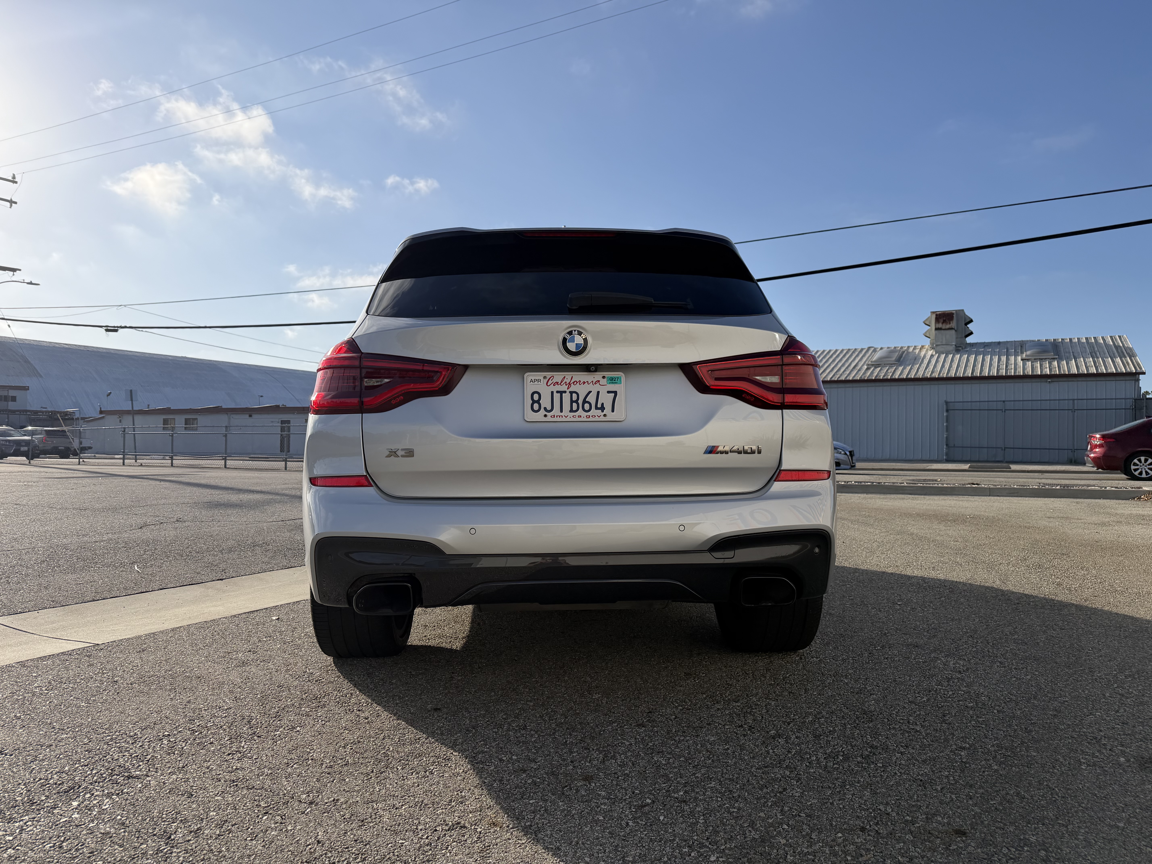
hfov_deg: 71.6
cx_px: 576
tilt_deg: +1.0
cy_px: 432
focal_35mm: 24
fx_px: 799
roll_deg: +0.2
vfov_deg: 56.8
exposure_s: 1/6711
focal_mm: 6.76
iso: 80
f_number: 1.78
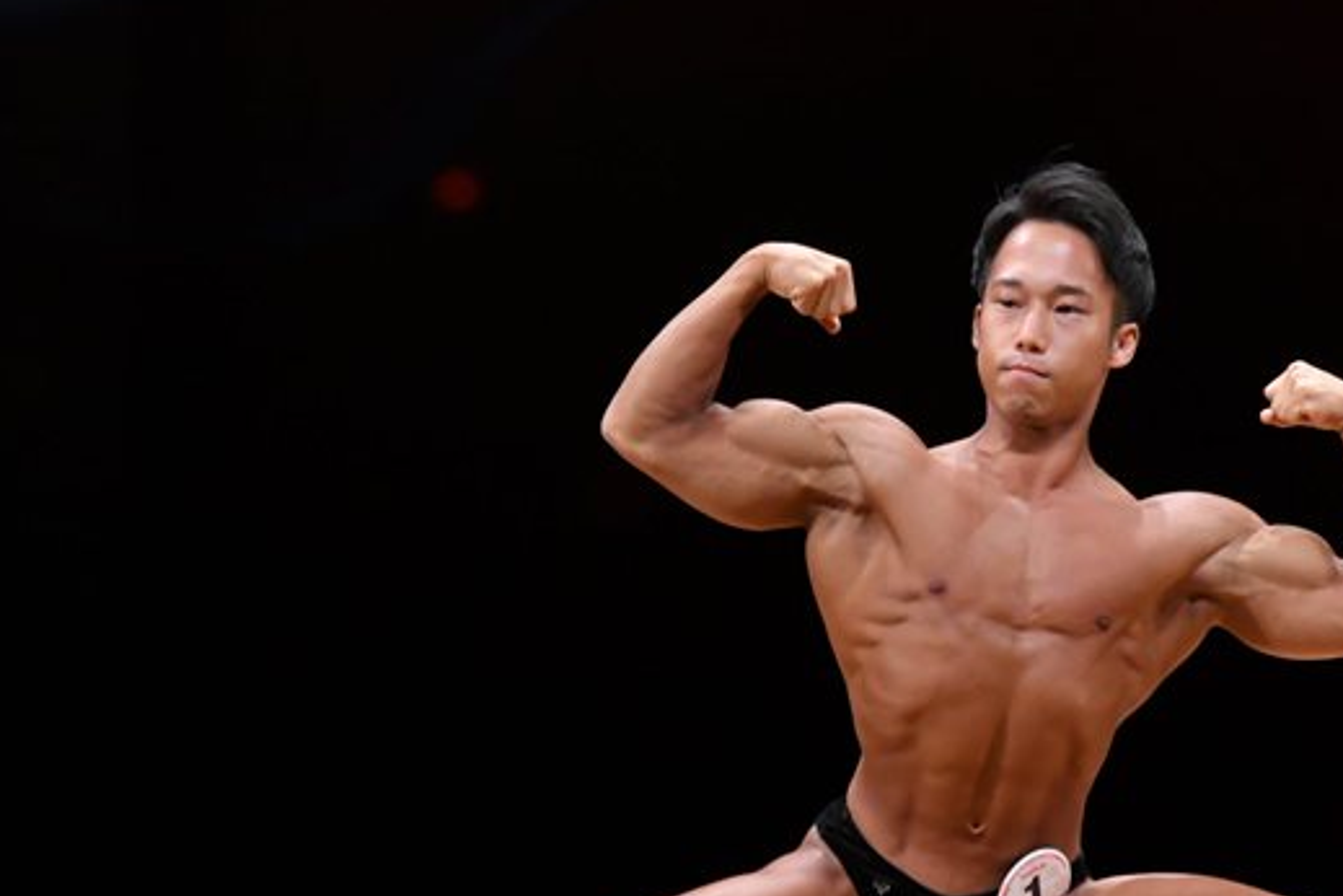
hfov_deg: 4.0
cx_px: 979
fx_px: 19211
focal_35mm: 515
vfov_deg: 2.7
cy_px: 642
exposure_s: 1/400
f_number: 5.6
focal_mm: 230
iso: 3200
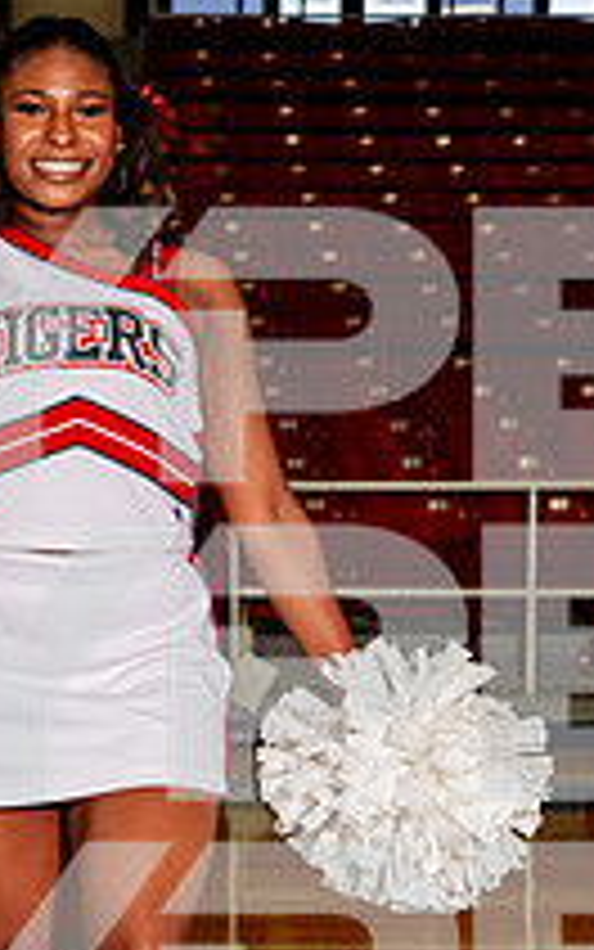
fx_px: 3494
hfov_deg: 9.7
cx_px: 117
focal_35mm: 135
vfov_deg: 15.4
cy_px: 666
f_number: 7.1
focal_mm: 62
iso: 800
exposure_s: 1/320
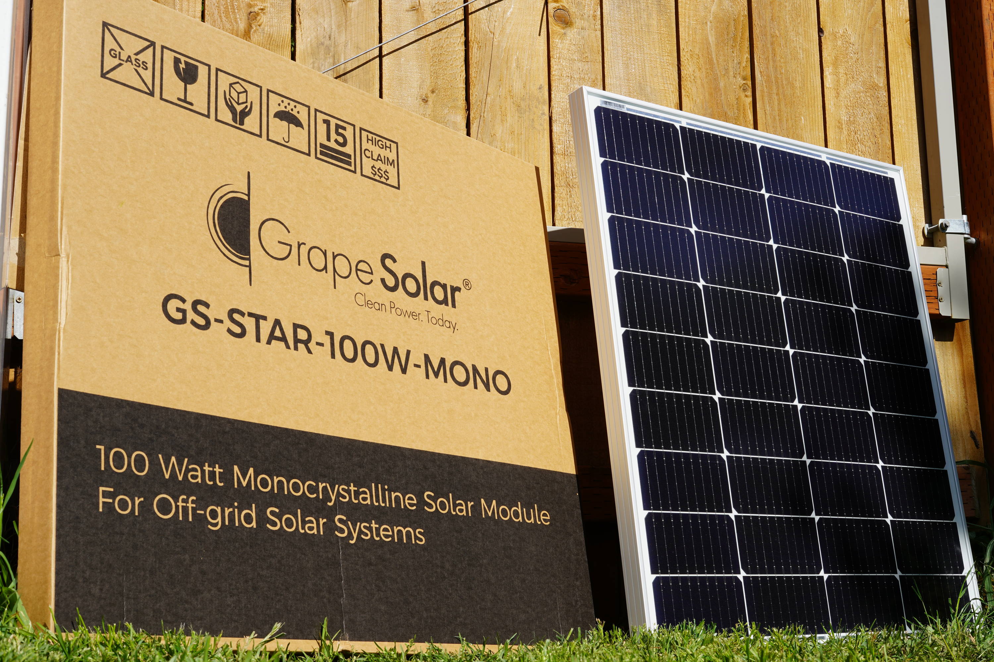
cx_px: 497
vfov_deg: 27.0
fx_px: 1380
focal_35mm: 50
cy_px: 331
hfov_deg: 39.6
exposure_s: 1/60
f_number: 16
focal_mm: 50
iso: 100
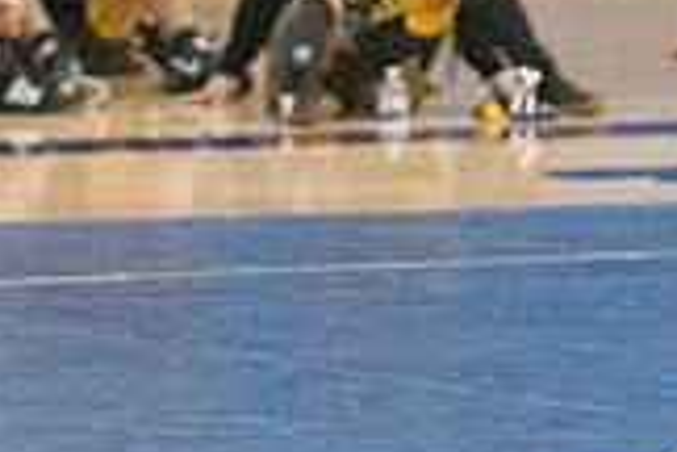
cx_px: 1204
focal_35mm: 508
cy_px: 109
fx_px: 9552
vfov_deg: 2.7
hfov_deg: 4.0
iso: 8000
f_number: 4.5
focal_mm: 95
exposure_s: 1/1000
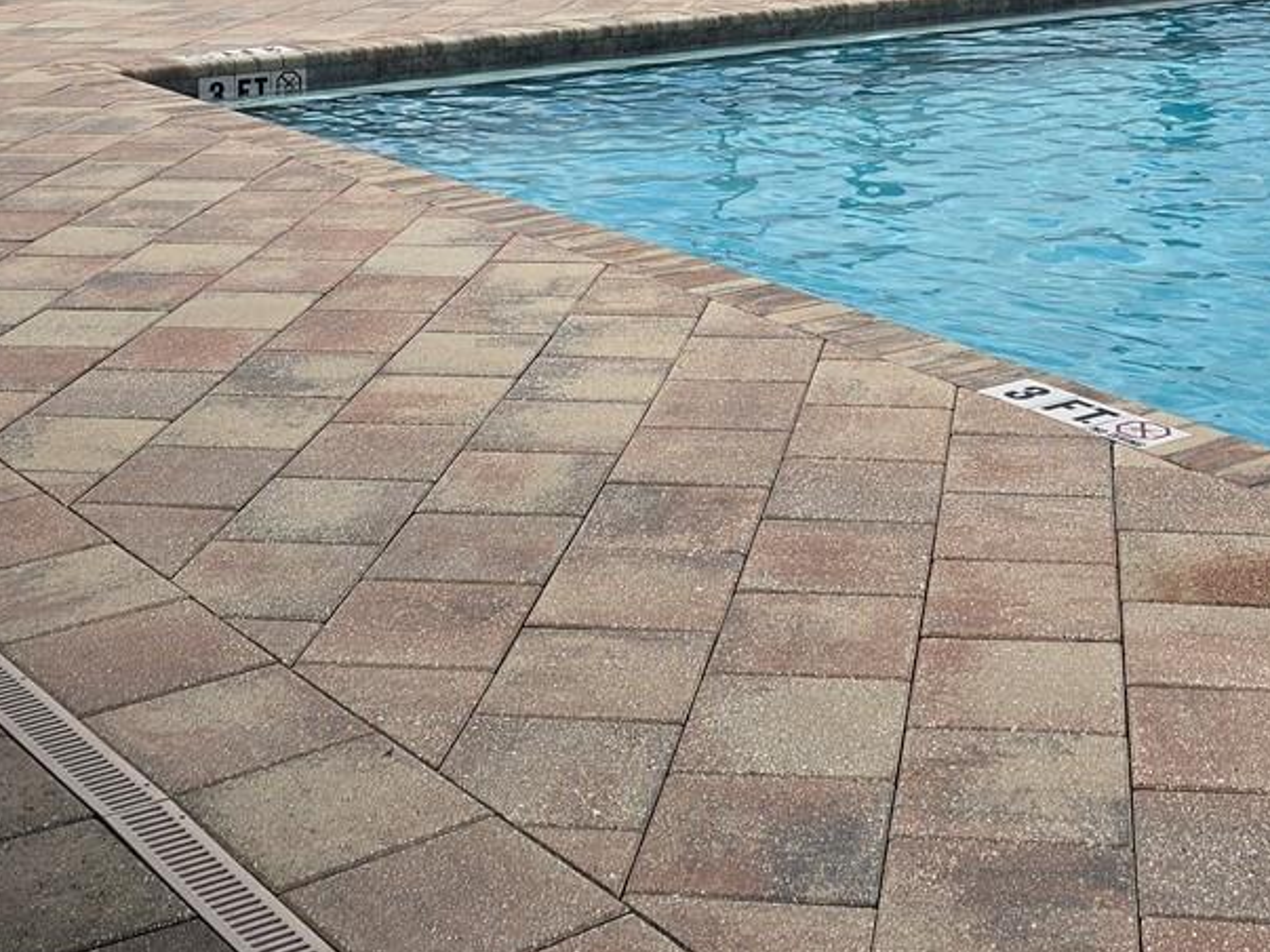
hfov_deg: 31.5
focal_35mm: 61
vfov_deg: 23.0
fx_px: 2238
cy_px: -21
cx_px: 826
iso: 12
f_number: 1.7
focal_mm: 6.3
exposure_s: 1/1111
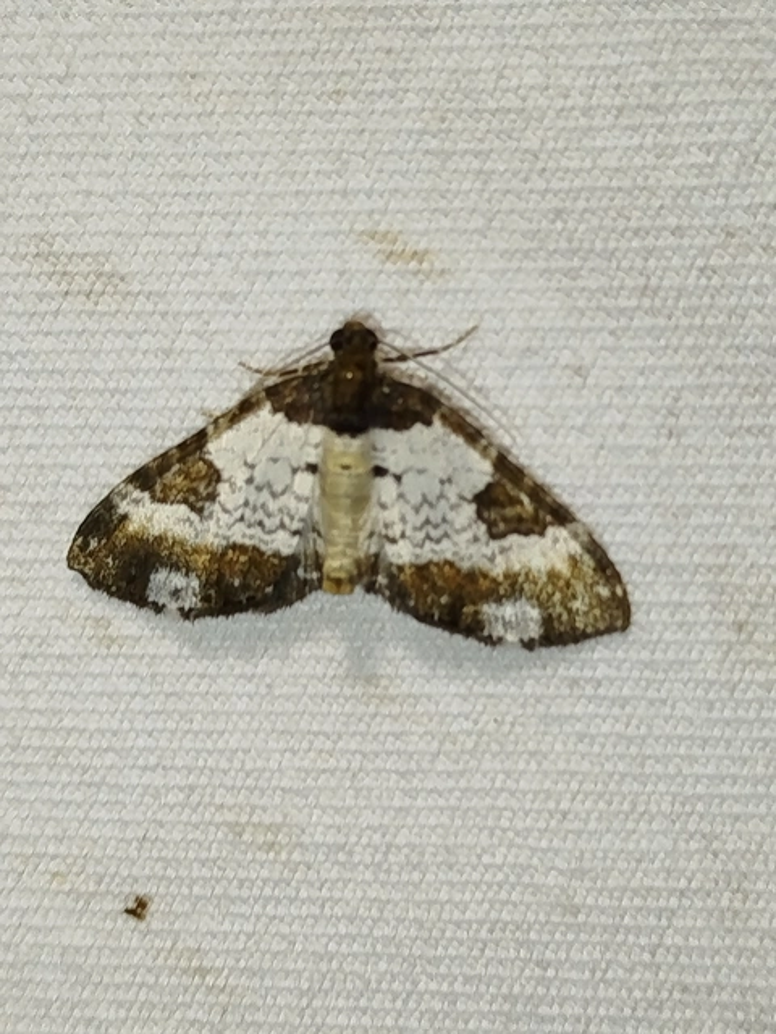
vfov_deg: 24.1
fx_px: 2421
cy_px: 517
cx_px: 388
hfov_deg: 18.2
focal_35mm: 81
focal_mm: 5.31
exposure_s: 1/100
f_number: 1.7
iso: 80
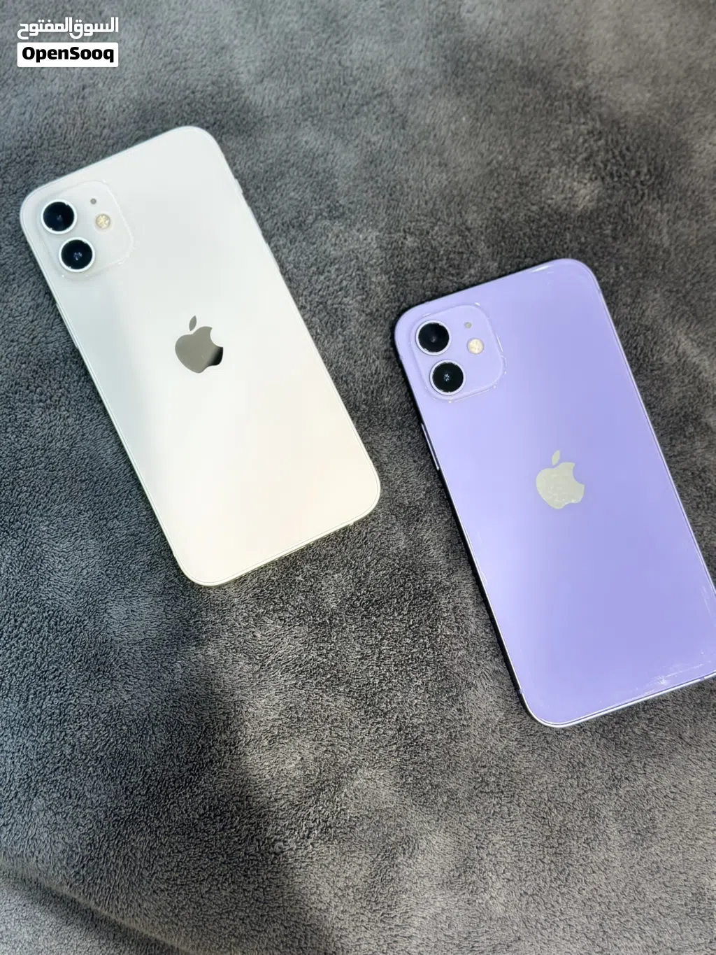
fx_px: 1324
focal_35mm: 48
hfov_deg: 30.3
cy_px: 478
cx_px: 358
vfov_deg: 39.7
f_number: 1.78
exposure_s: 1/100
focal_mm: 6.86
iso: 80
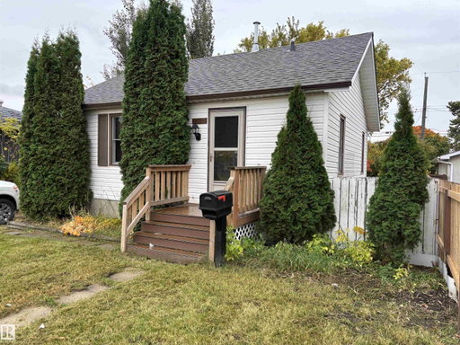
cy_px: 172
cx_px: 230
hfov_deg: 67.3
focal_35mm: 26
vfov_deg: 53.1
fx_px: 346
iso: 50
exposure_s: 1/275
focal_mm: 5.96
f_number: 1.6
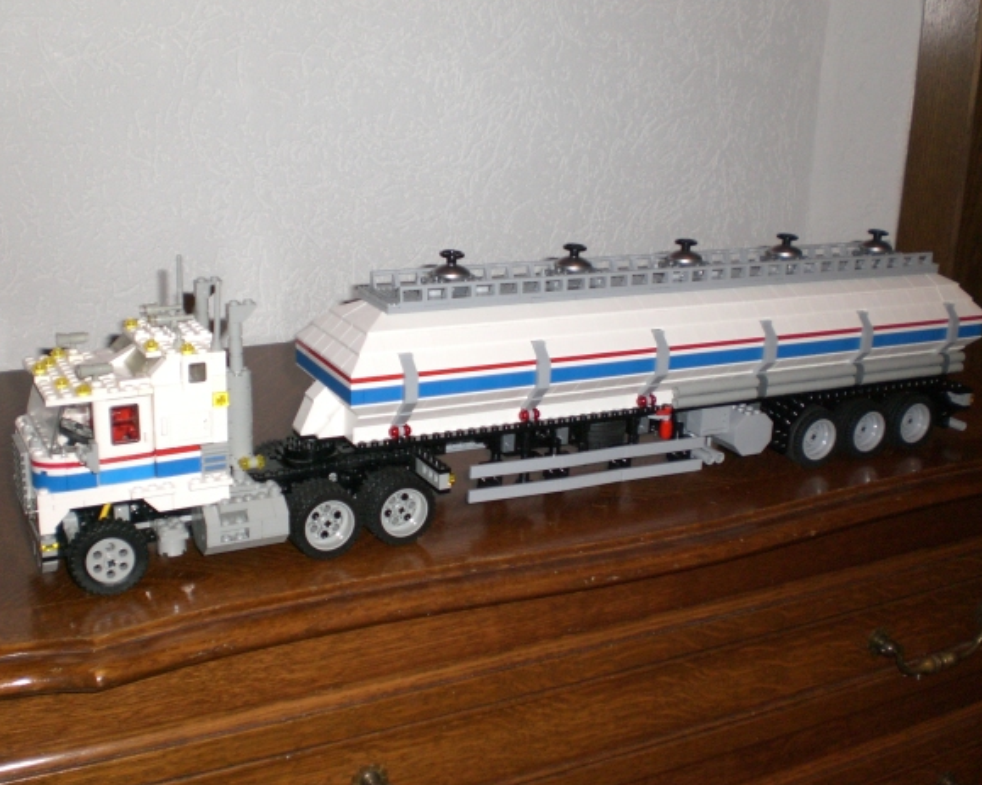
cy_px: 392
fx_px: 1191
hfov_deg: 44.8
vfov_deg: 36.5
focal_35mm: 41
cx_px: 487
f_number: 3.1
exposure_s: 1/60
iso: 200
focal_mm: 6.3
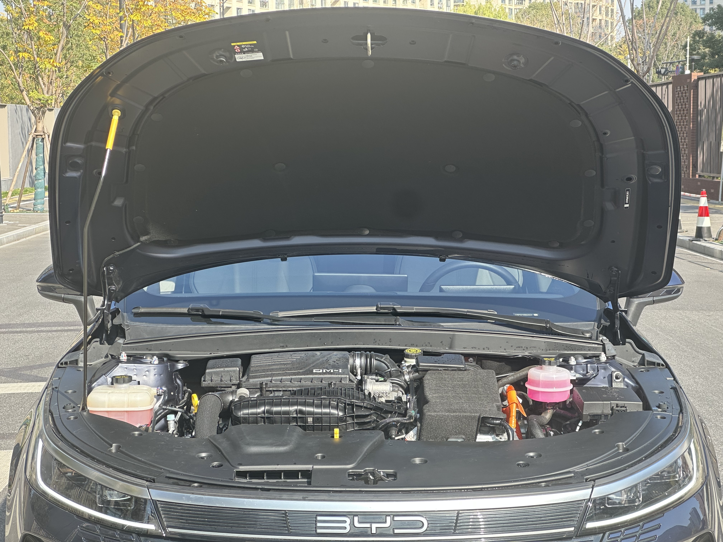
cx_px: 362
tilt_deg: -4.4
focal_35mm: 77
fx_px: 1608
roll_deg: +0.6
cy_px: 271
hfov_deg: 25.3
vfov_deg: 19.1
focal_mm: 9
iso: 32
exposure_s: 1/130
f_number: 2.8
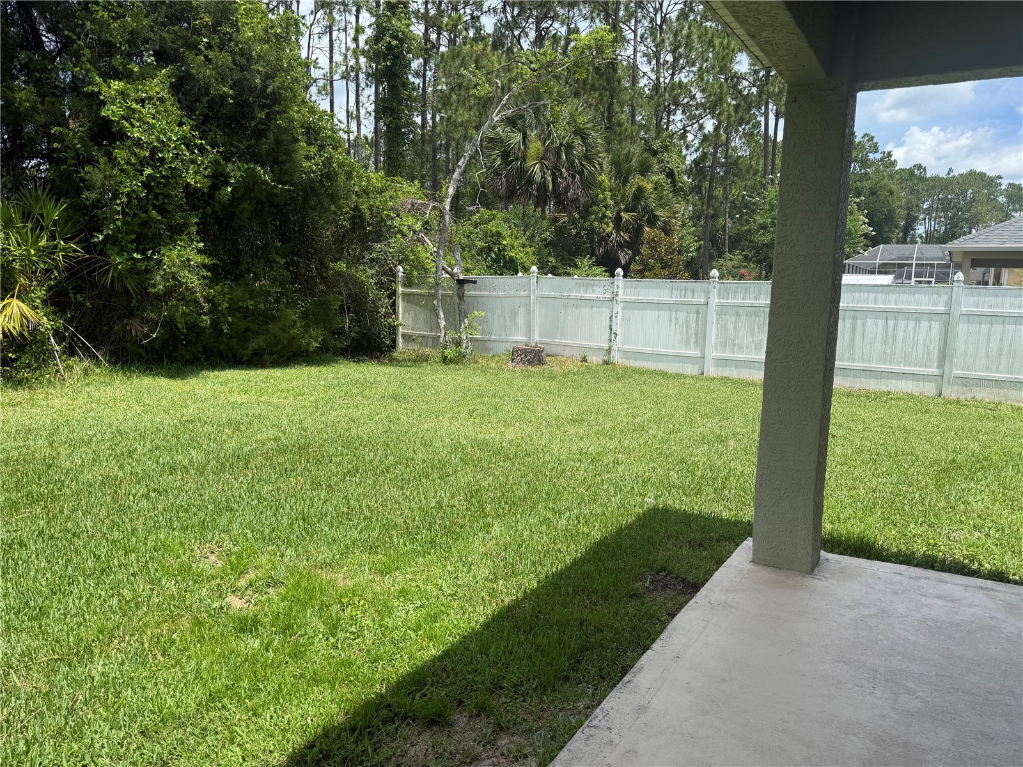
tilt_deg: -5.8
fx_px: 709
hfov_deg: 71.6
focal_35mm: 24
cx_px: 512
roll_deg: -0.2
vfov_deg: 56.8
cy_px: 384
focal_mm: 6.76
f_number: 1.78
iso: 80
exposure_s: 1/2611
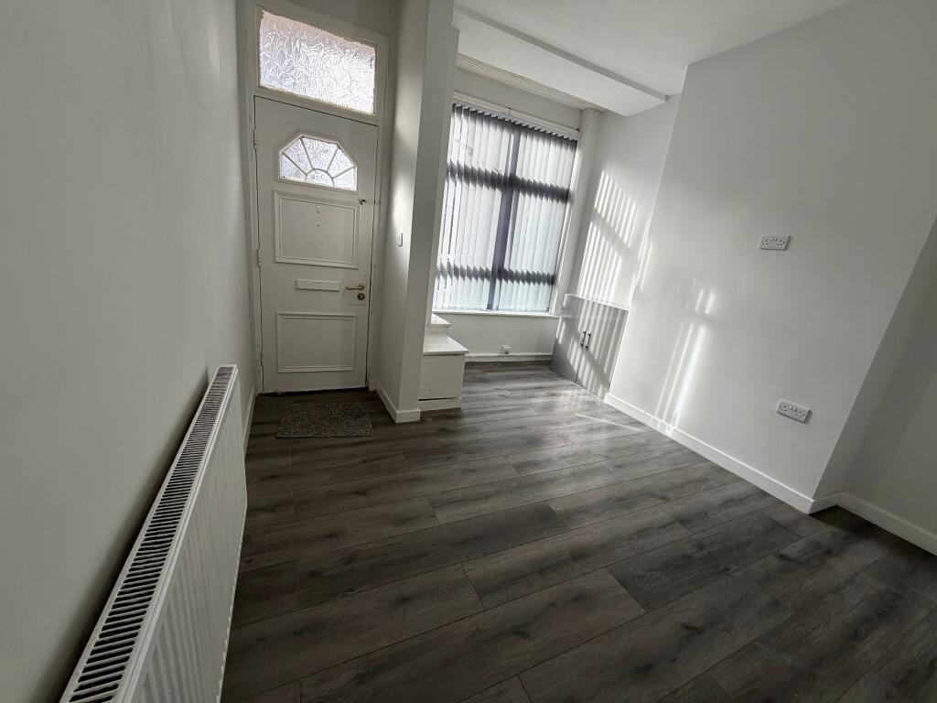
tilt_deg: -16.6
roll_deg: -7.0
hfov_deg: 102.1
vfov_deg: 85.7
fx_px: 379
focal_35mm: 14
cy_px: 352
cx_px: 468
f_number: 2.2
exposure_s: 1/140
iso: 40
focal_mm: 2.22
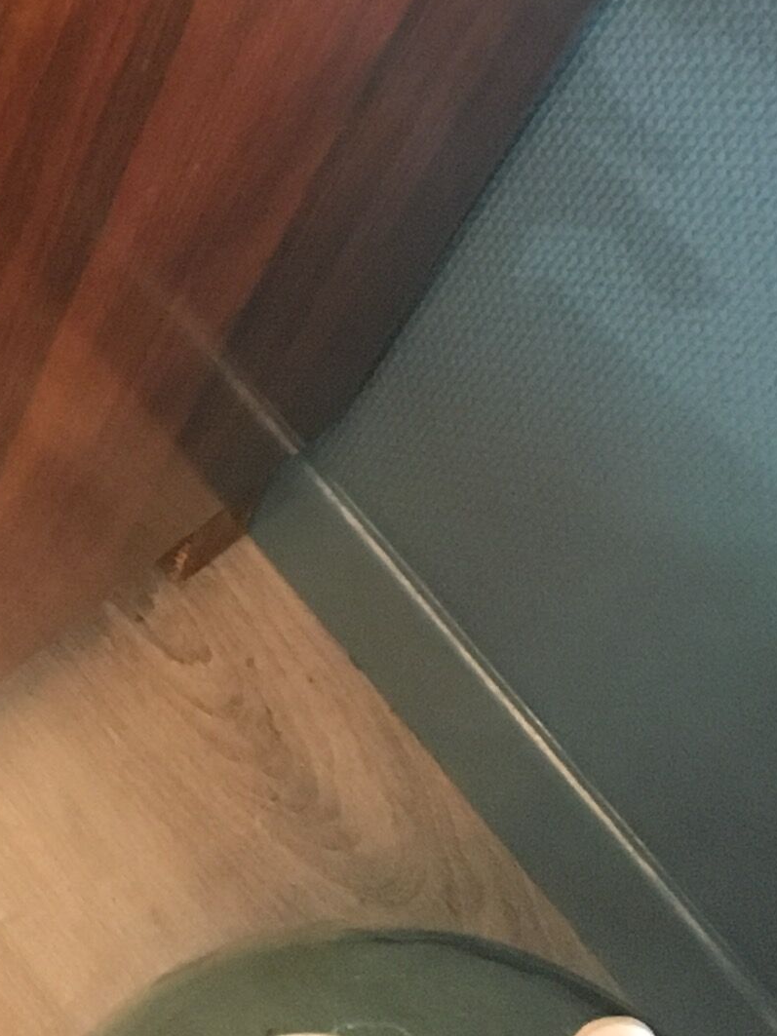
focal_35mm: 110
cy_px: -663
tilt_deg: -51.3
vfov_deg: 15.9
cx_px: -410
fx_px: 3293
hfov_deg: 12.7
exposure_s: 1/17
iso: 200
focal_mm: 4.15
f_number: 2.2
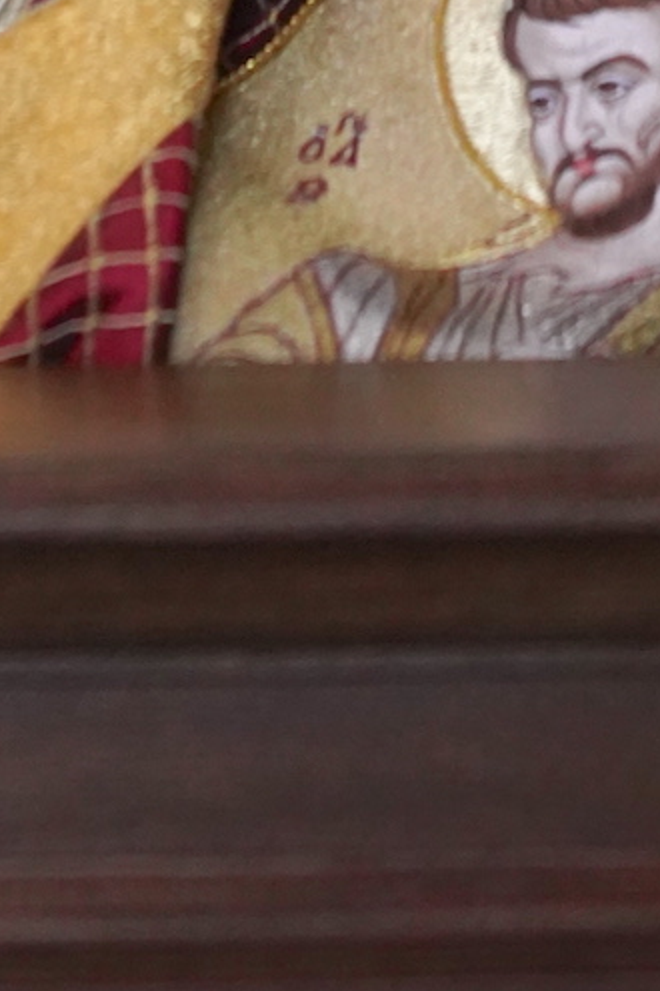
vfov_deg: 5.0
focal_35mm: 407
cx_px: 64
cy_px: -737
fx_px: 11192
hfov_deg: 3.4
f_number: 4.5
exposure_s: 1/160
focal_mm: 105
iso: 8000
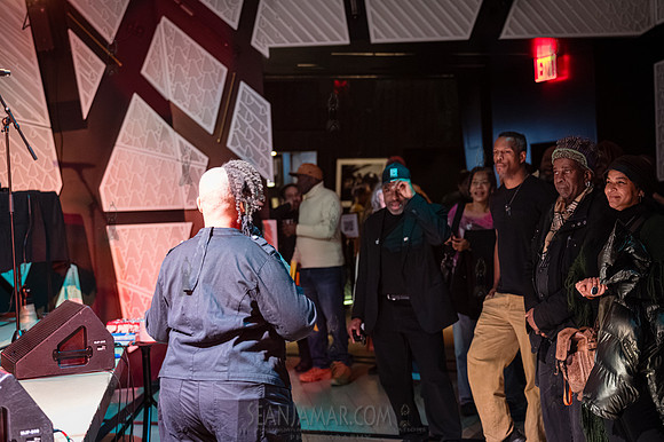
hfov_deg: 34.5
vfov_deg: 23.4
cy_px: 221
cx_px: 332
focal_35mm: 58
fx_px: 1069
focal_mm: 58
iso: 10000
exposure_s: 1/160
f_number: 2.8
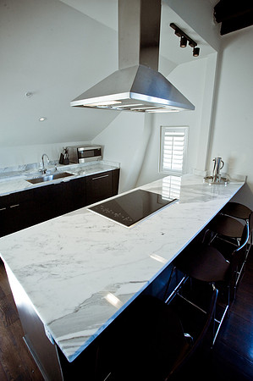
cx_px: 126
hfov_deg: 70.3
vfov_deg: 93.3
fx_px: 180
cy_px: 190
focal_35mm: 17
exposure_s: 1/50
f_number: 8
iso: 2000
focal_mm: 17
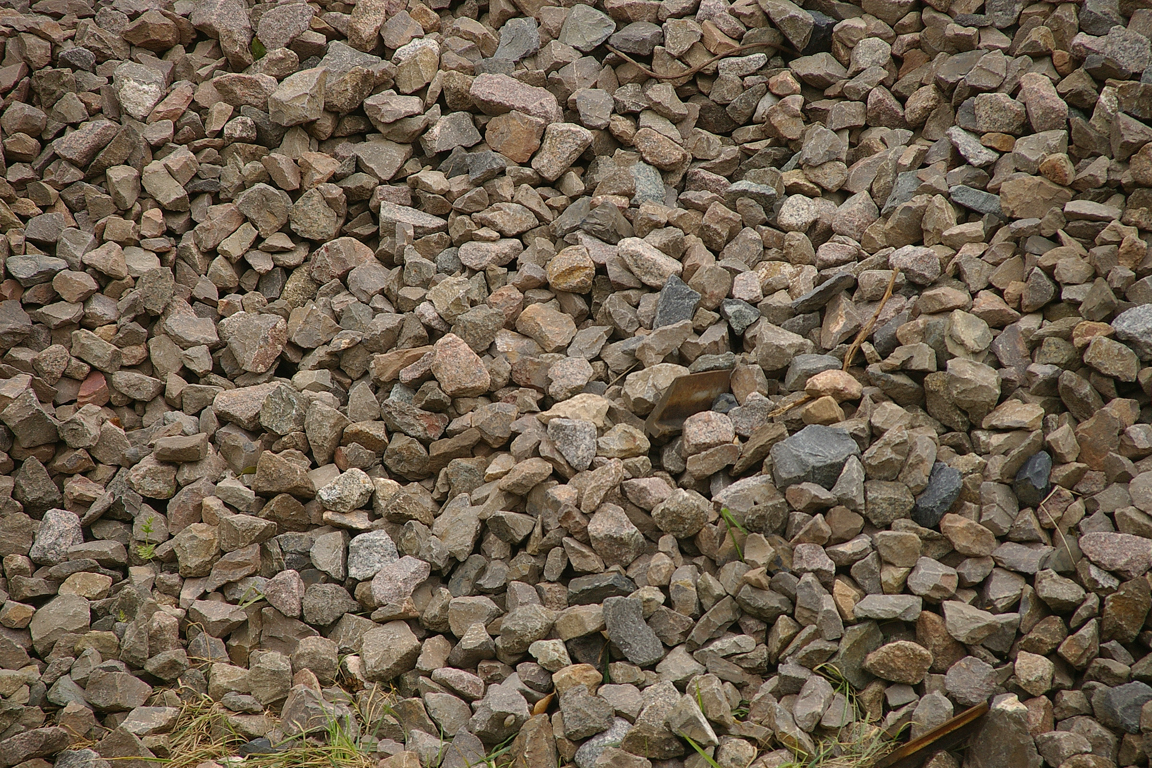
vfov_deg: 7.3
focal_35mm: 188
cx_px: 576
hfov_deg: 11.0
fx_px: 6000
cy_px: 384
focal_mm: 125
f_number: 5.6
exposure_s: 1/180
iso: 200
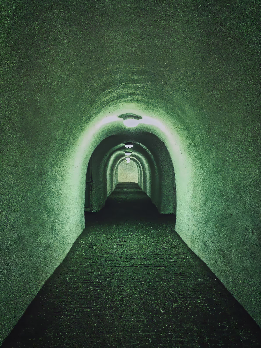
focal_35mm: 35
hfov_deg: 40.7
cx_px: 130
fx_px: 352
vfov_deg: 52.6
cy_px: 174
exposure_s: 1/15
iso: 400
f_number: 2.4
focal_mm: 4.28
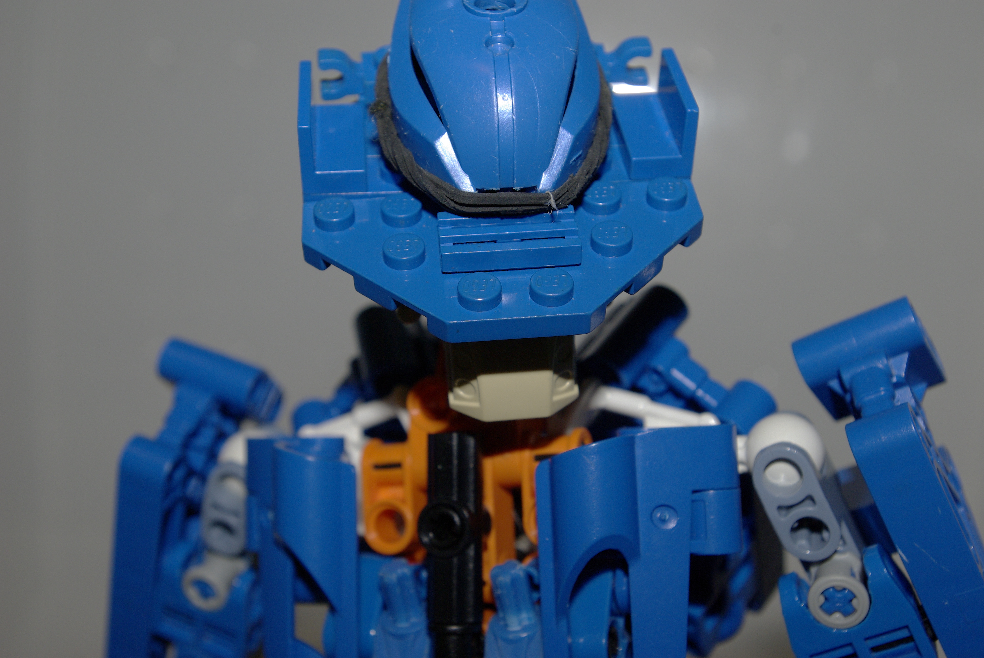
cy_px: 329
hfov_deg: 39.9
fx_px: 1355
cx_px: 492
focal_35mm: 50
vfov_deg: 27.3
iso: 400
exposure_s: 1/45
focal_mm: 33
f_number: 8
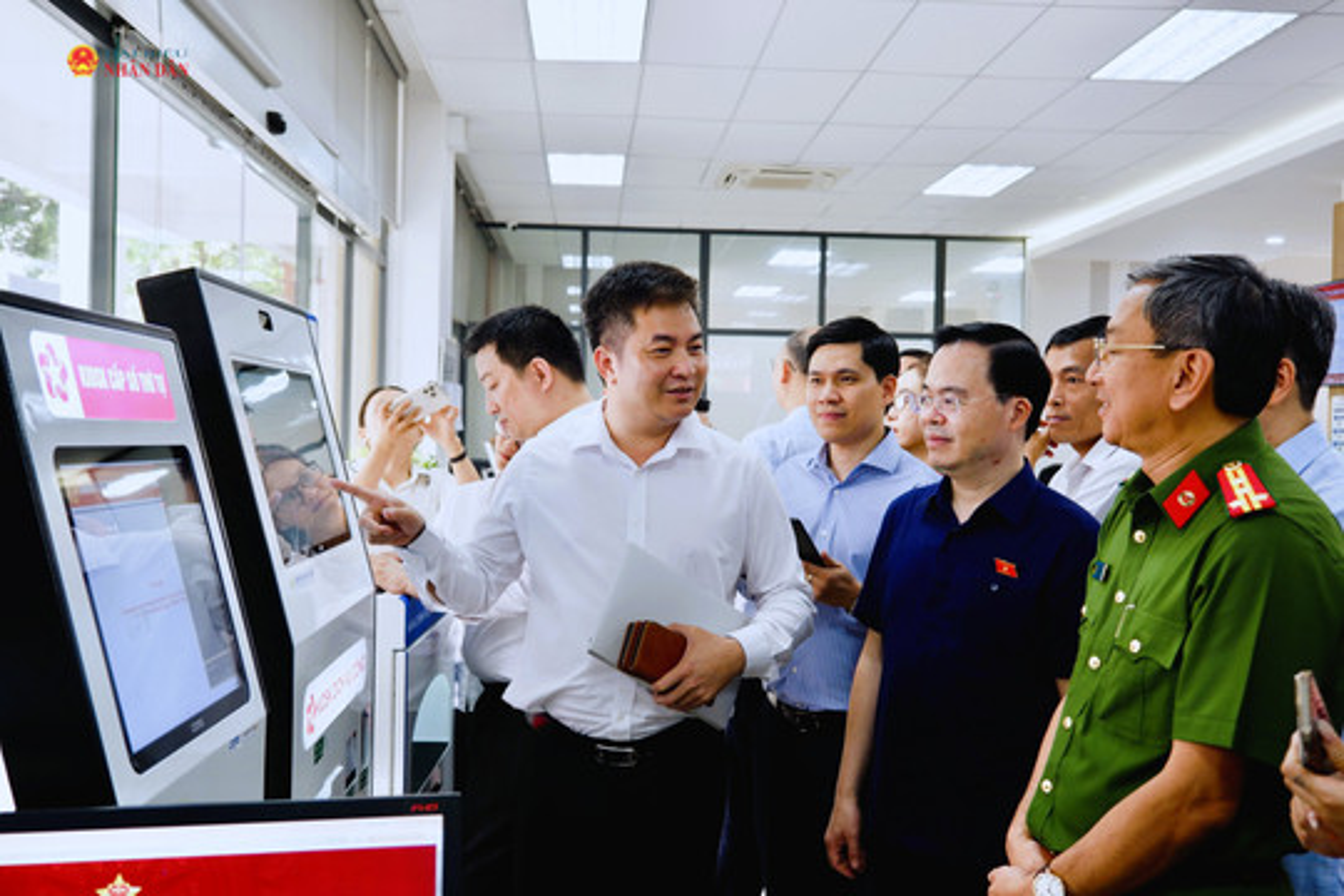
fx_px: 1232
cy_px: 448
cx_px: 672
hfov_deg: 57.2
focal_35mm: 33
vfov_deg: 40.0
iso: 400
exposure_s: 1/52
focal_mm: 22.3
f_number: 4
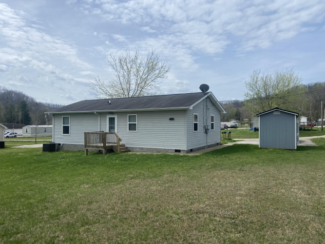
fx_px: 244
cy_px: 122
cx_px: 162
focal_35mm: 26
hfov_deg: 67.3
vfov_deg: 53.0
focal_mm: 4.25
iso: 32
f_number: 1.8
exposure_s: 1/5236
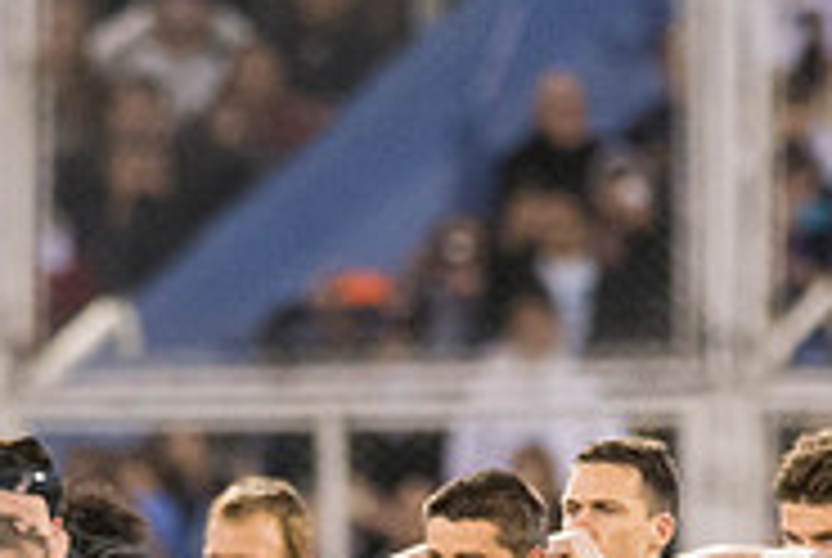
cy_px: 812
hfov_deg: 1.6
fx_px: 30416
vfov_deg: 1.1
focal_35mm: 1314
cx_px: 639
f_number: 4
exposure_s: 1/800
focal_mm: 420
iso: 4500
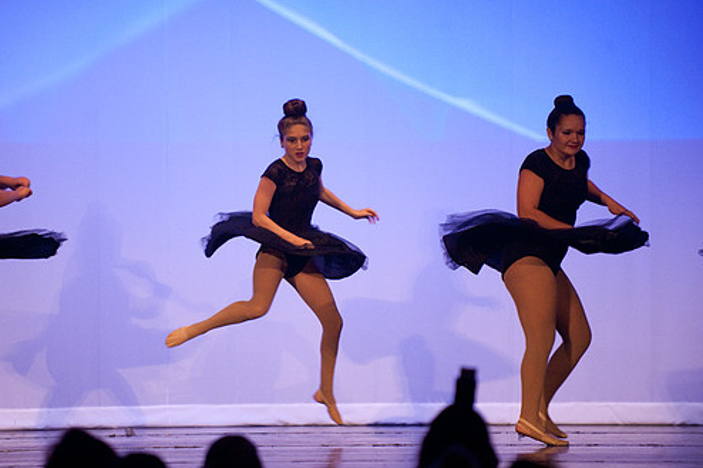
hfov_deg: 8.8
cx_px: 293
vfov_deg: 5.8
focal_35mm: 235
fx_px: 4587
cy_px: 225
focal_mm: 200
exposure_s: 1/200
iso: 3200
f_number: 2.8
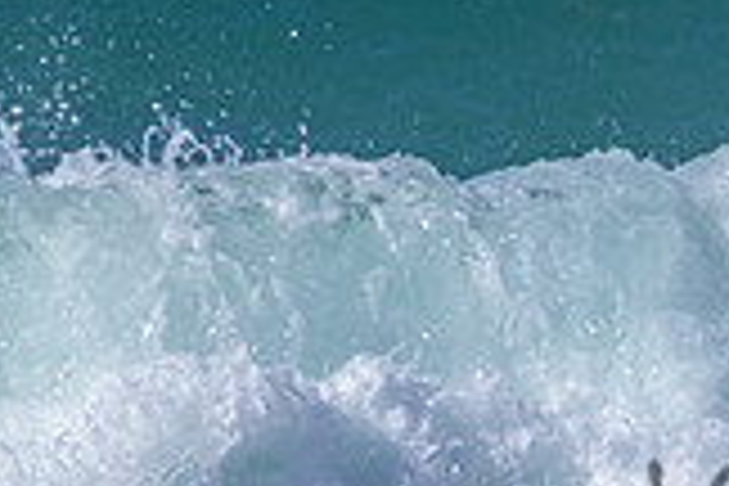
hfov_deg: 0.7
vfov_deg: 0.5
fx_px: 58072
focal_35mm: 2868
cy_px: 493
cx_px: 1112
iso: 900
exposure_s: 1/2000
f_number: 11
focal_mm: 800
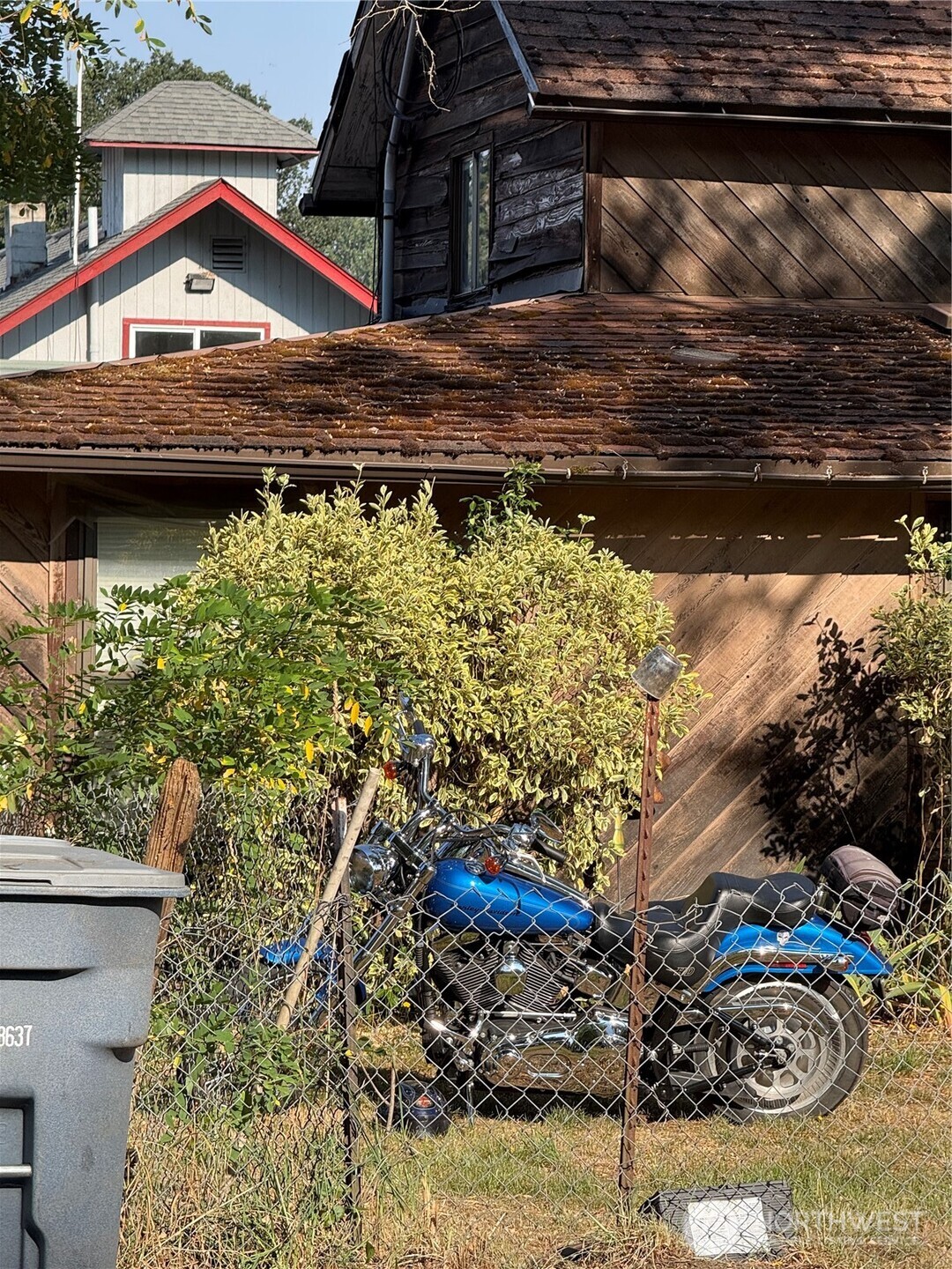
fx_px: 4400
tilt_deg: -0.1
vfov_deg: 16.4
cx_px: 476
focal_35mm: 120
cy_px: 634
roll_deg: -0.4
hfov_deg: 12.3
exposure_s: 1/632
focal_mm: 15.66
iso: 50
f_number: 2.8
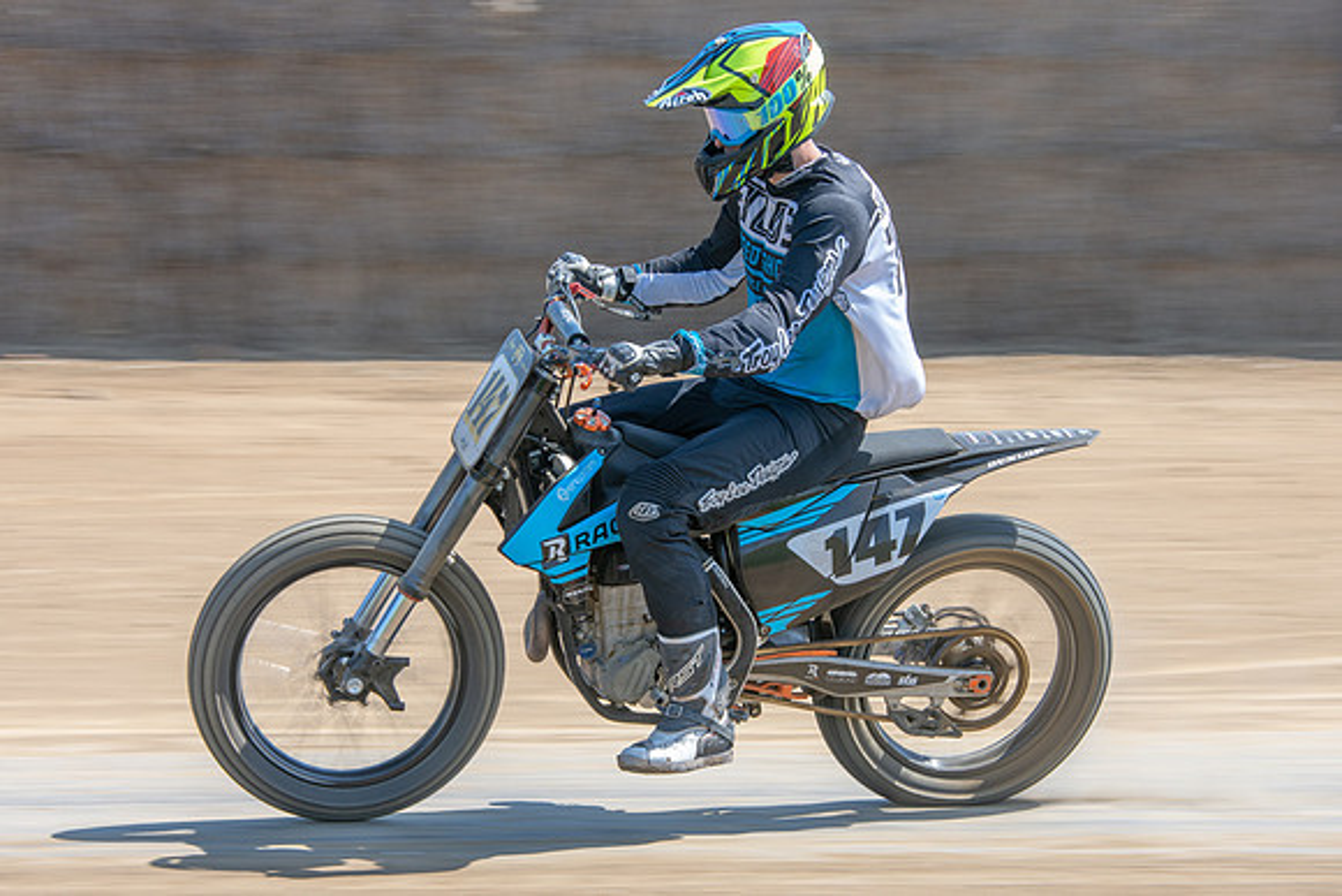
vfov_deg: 7.5
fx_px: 6823
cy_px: 480
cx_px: 719
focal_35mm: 183
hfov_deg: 11.2
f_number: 8
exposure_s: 1/160
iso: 200
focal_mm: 105
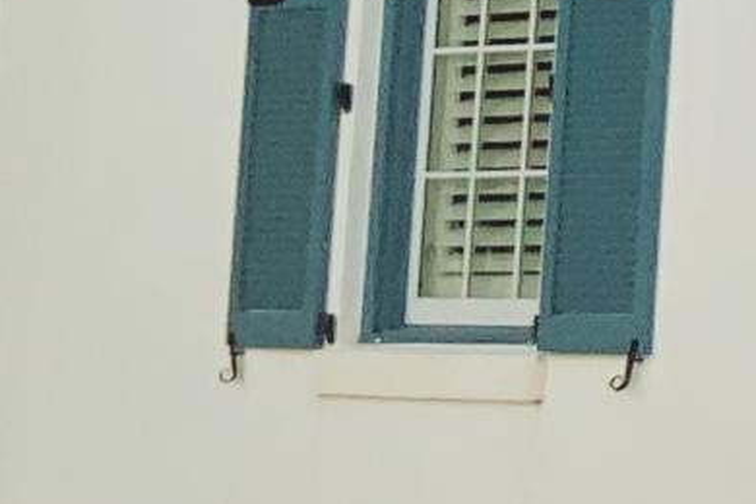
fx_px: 4872
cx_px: 2221
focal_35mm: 232
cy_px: -795
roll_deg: +2.1
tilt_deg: +12.1
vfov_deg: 5.7
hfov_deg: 7.8
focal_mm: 3
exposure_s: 1/1912
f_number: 1.8
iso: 16
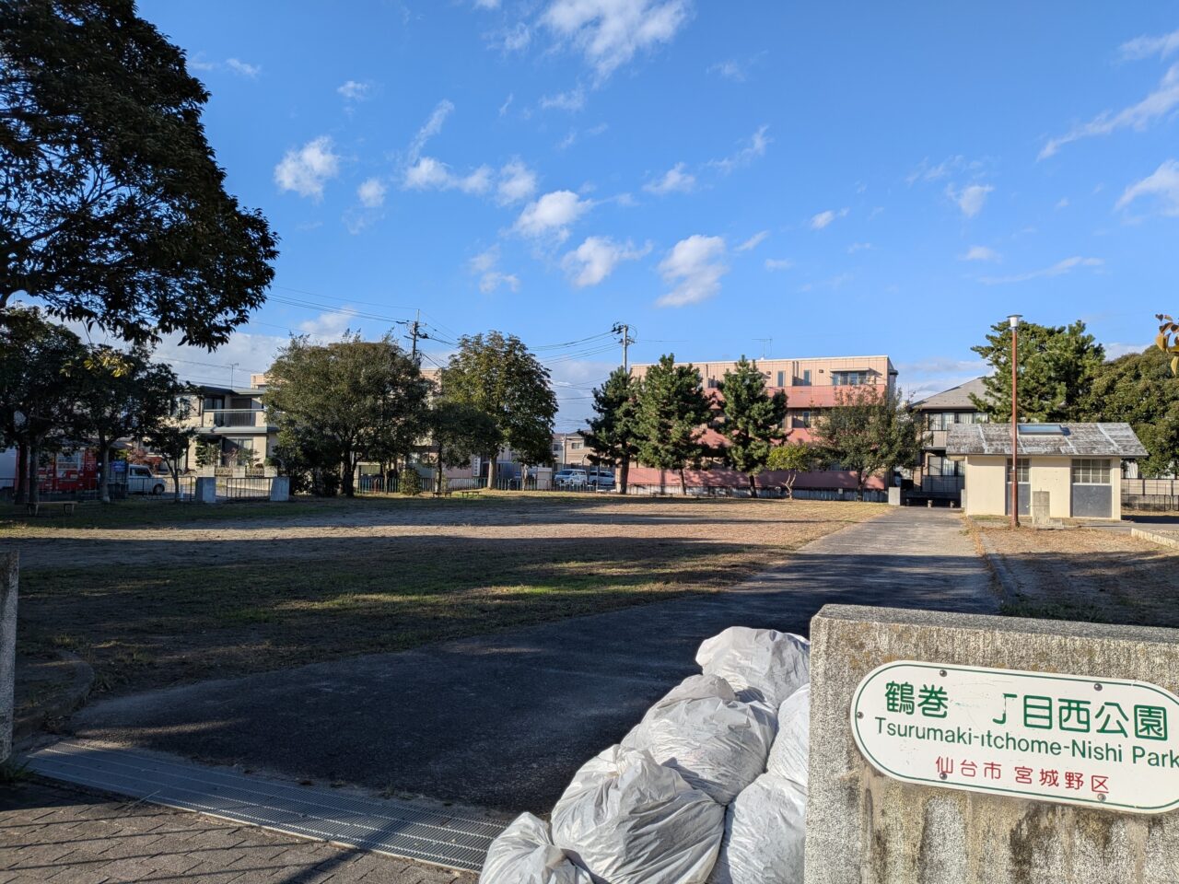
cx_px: 590
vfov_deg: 56.8
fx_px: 817
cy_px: 442
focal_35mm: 24
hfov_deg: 71.6
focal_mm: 4.53
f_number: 1.7
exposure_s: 1/1733
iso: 27
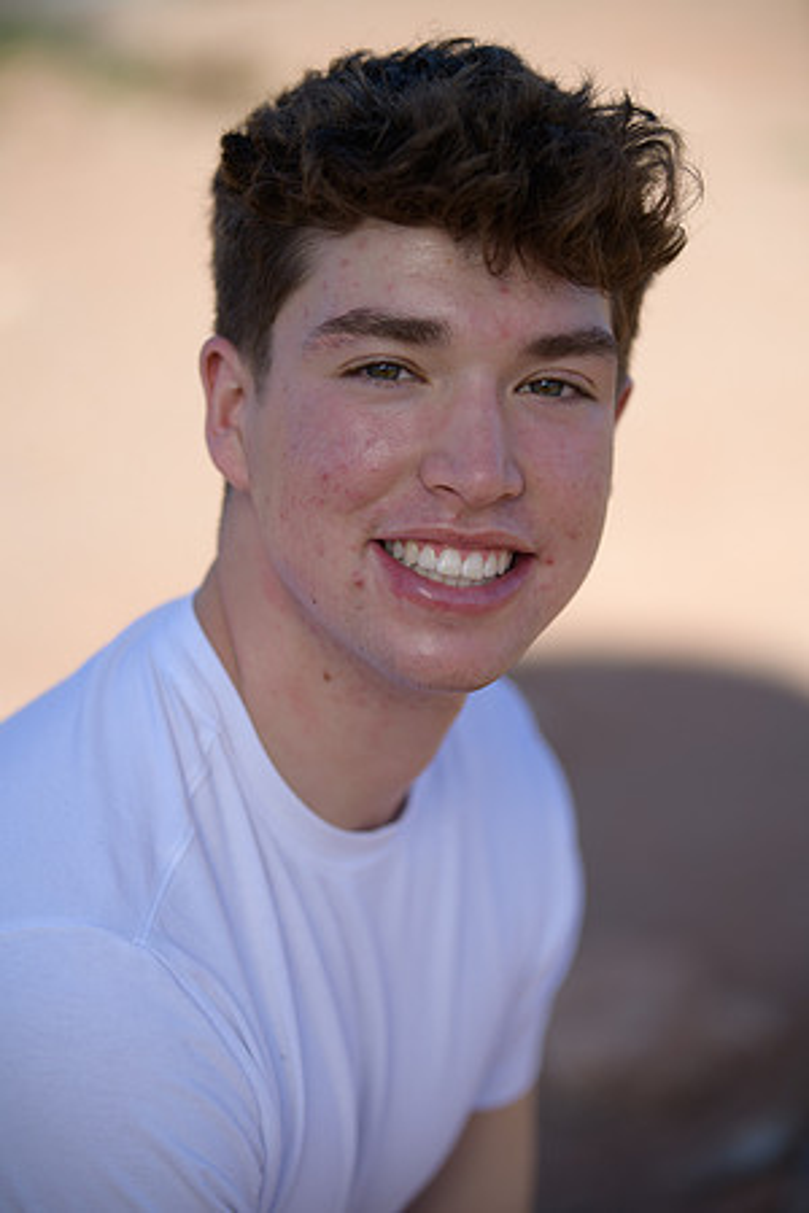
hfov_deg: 15.2
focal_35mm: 90
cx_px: 404
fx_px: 3034
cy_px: 606
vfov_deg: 22.6
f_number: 2.8
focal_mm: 90
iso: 200
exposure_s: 1/3200
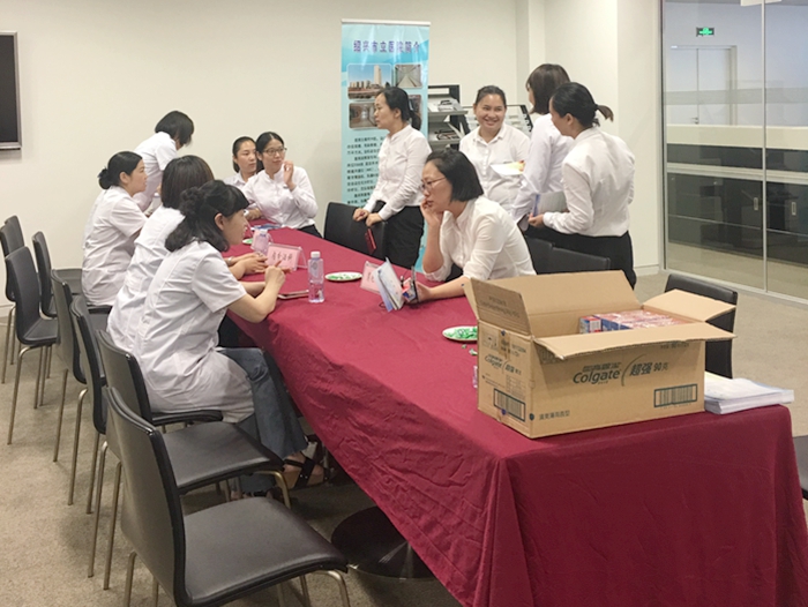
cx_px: 404
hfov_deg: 61.6
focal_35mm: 29
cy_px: 304
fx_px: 677
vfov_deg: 48.3
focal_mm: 4.15
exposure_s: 1/17
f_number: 2.2
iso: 50
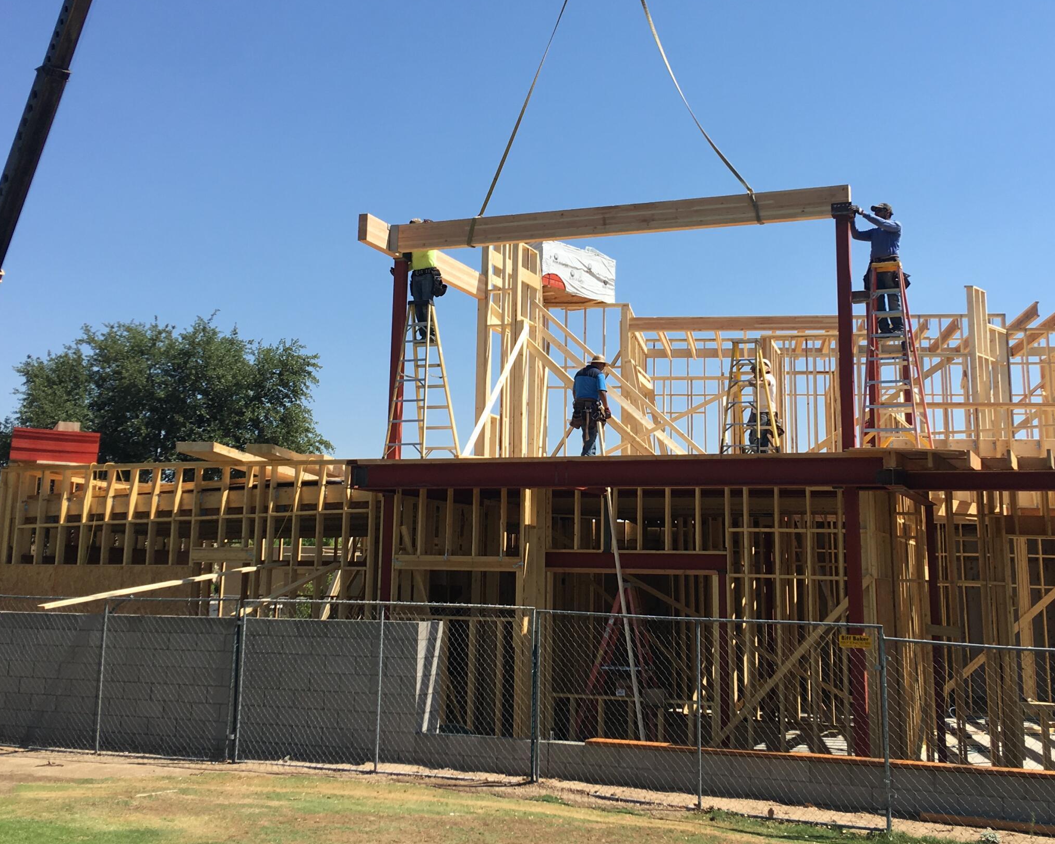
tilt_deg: +15.7
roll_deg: -1.5
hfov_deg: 43.8
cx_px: 569
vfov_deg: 35.6
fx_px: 1312
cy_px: 338
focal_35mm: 42
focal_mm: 4.15
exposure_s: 1/1304
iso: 25
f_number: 2.2
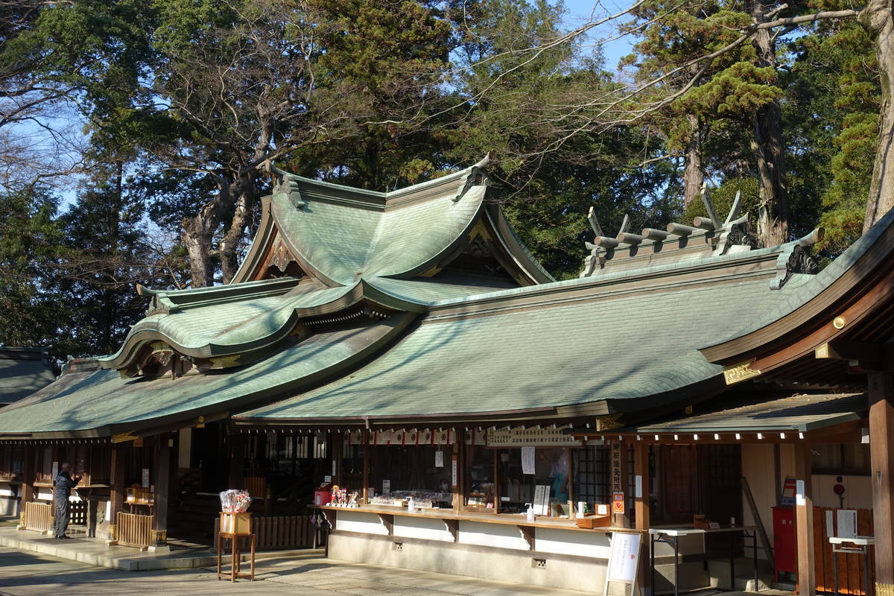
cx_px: 447
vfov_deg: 29.9
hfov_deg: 43.6
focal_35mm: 45
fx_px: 1117
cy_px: 298
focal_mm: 16.62
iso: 125
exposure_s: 1/250
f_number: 5.6
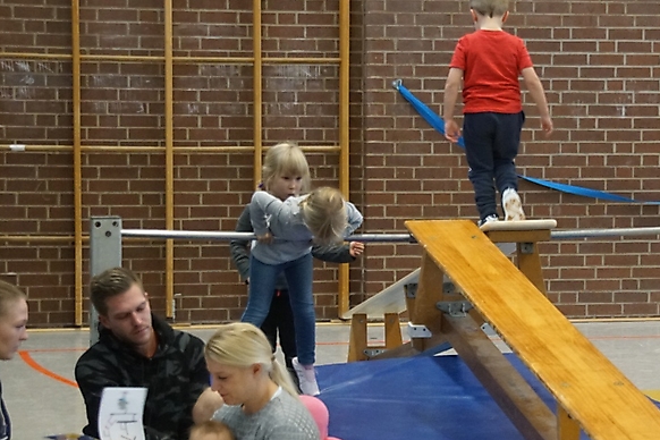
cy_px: 226
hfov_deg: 17.6
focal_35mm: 116
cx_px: 485
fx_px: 2124
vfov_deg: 11.8
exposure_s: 1/60
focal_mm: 45
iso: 3200
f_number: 5
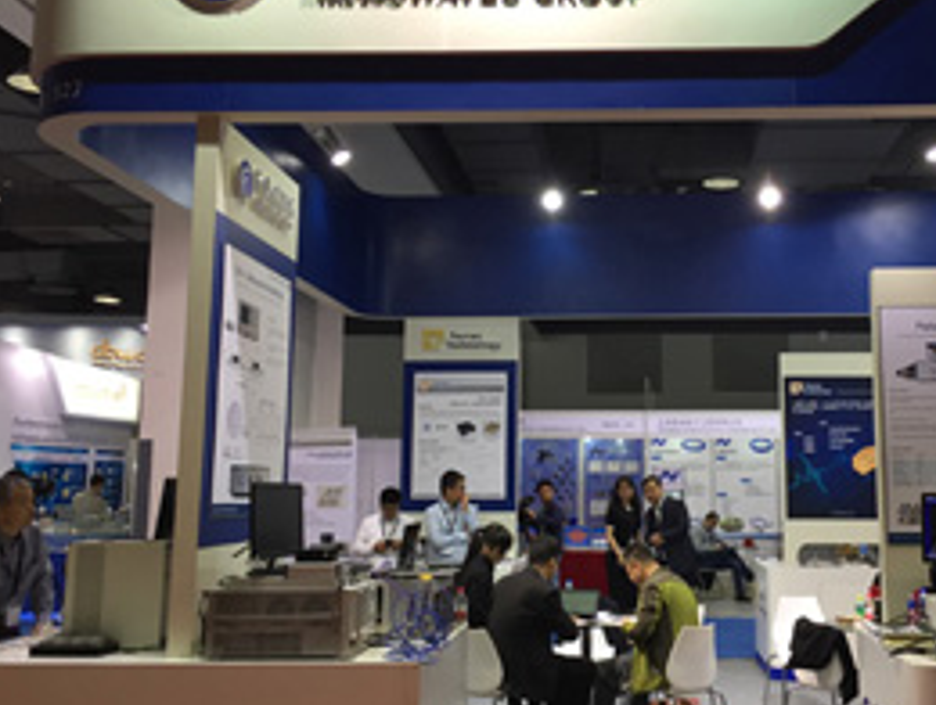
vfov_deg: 36.9
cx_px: 612
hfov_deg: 47.1
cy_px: 336
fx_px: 1056
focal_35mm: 39
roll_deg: +0.2
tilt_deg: +7.6
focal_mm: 4.15
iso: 32
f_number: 2.2
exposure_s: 1/33
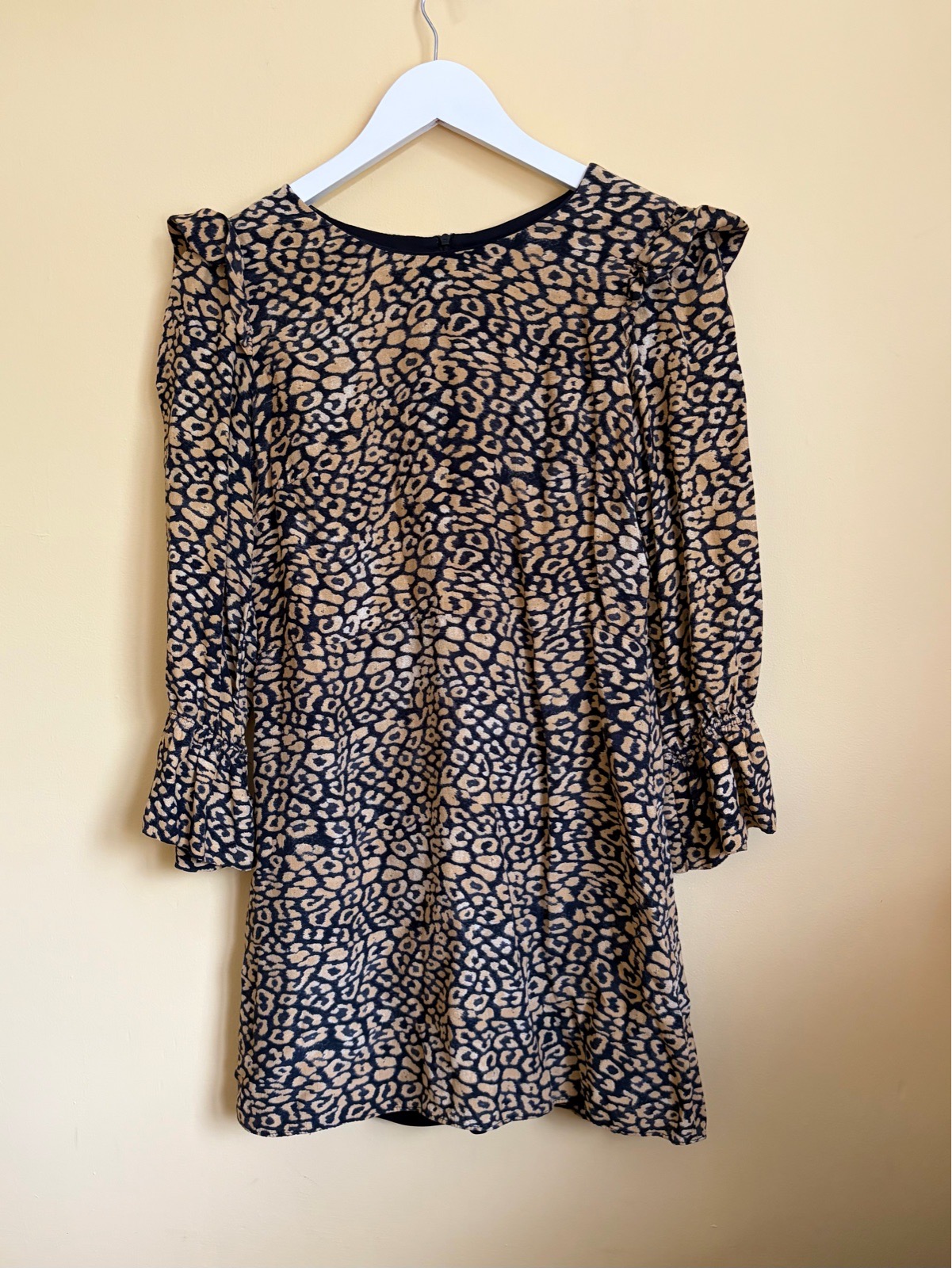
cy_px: 634
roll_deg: +0.7
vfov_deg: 67.3
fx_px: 953
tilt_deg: -8.7
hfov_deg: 53.1
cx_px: 476
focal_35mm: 26
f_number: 1.6
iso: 320
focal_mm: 5.96
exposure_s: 1/60
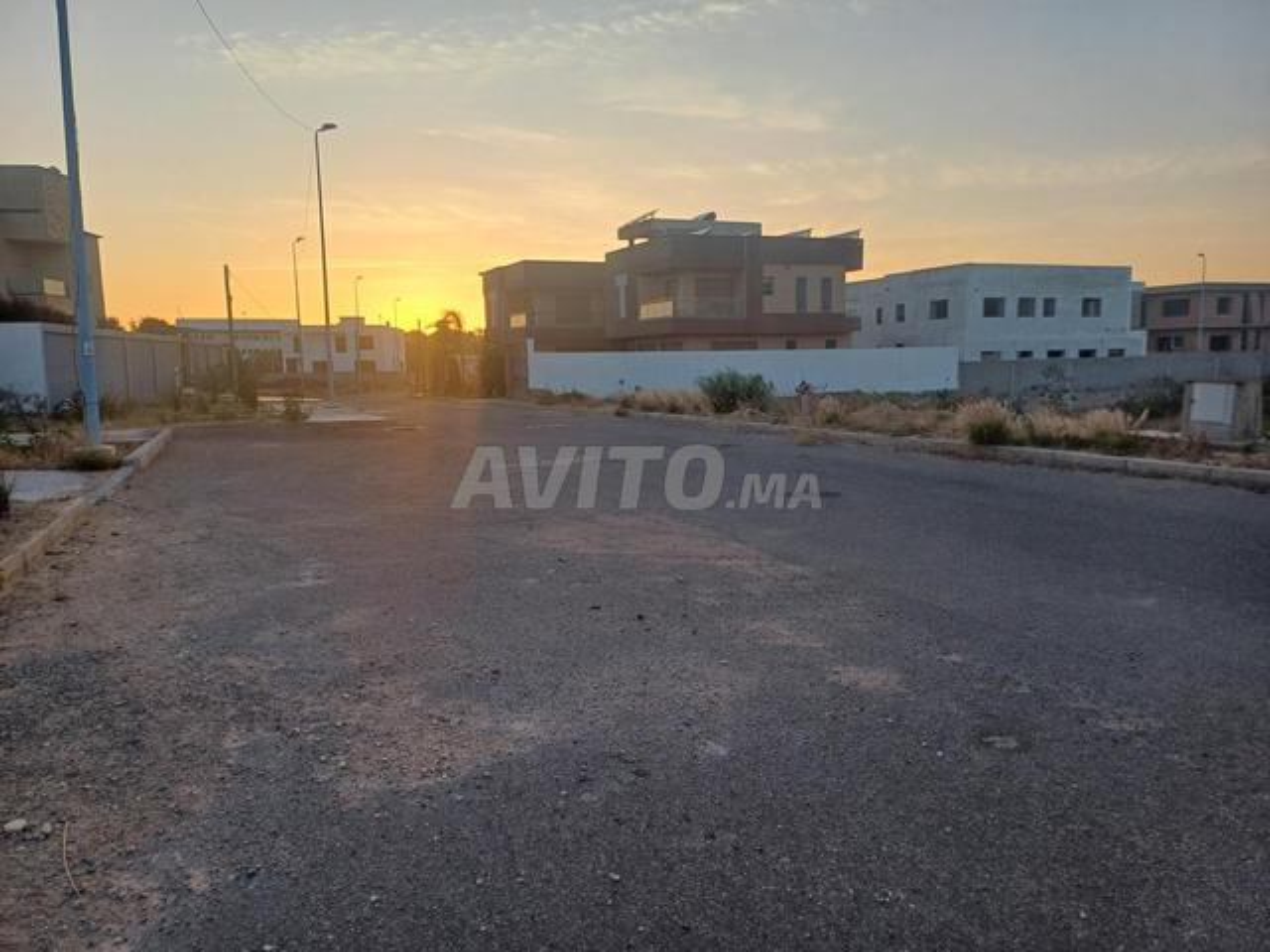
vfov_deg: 54.9
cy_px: 476
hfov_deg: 69.4
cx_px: 635
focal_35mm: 25
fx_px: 917
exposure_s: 1/205
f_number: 1.8
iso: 50
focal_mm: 4.65
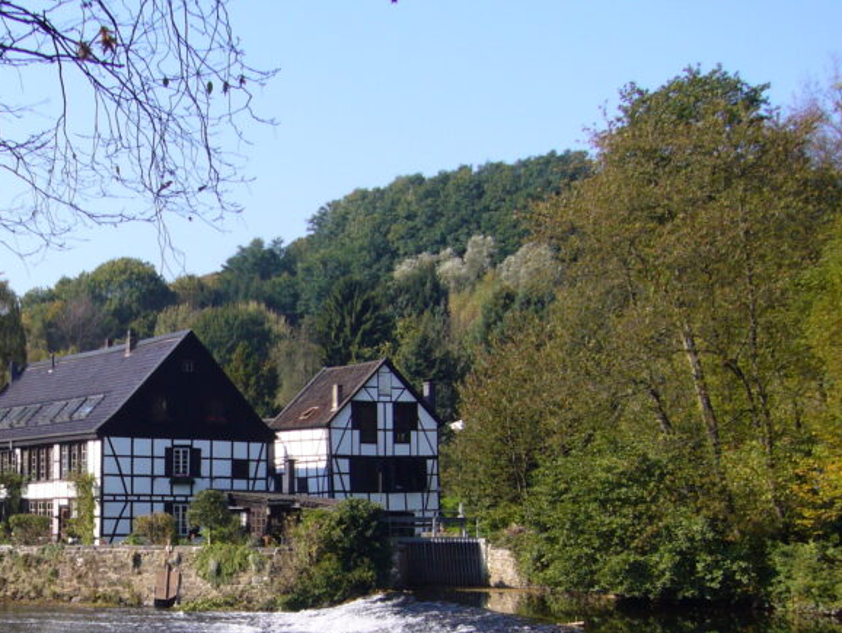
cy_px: 478
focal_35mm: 62
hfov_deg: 30.2
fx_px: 1509
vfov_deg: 23.4
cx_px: 130
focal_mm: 5.8
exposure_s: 1/200
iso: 80
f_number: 5.6
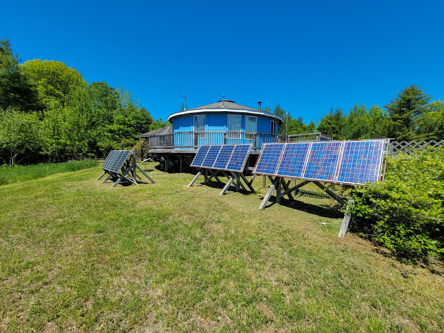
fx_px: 167
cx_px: 222
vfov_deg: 89.9
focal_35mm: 13
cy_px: 166
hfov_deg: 106.2
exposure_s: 1/1400
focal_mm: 2.2
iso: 50
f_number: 2.2
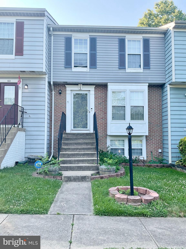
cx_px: 93
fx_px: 208
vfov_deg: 61.7
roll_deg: +0.1
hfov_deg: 48.2
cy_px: 124
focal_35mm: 29
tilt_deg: +2.9
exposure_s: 1/229
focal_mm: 3
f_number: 1.8
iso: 16
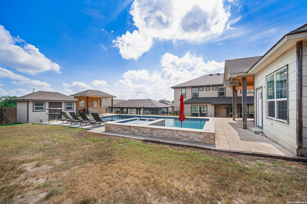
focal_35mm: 14
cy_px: 102
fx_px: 119
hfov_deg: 104.3
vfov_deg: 81.2
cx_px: 154
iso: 125
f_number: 7.1
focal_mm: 9
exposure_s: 1/200
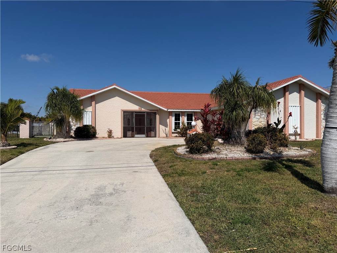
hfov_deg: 71.6
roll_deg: +0.4
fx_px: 234
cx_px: 168
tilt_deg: -0.9
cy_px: 126
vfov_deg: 56.8
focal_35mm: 24
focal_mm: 6.76
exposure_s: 1/11905
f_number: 1.78
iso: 80
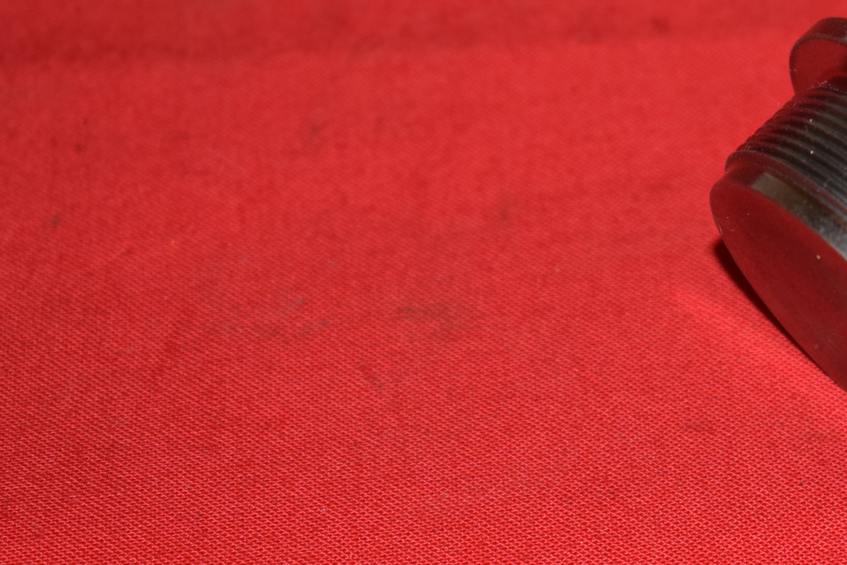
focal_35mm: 166
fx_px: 3907
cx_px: 842
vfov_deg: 8.3
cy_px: 355
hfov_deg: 12.2
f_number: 5.6
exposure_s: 1/160
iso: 640
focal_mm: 55
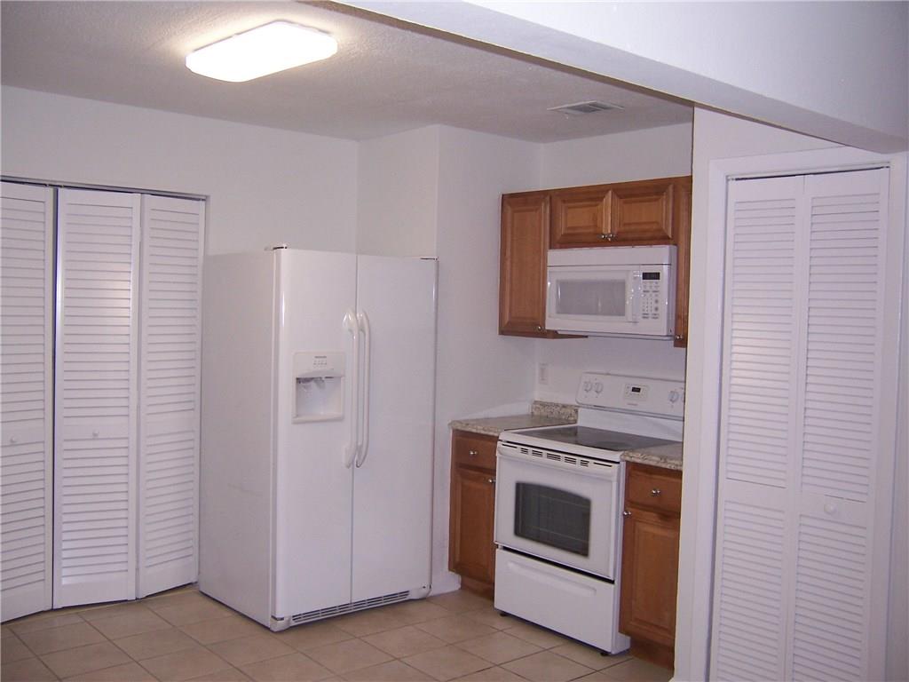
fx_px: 867
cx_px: 454
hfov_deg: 55.4
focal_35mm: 33
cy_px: 341
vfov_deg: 42.9
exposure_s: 1/60
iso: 140
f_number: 2.8
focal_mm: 5.5
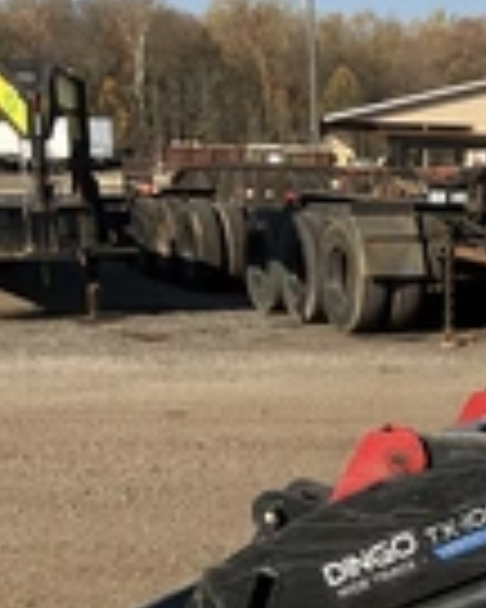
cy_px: 572
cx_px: 572
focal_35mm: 84
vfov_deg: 22.1
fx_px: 1510
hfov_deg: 17.5
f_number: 1.8
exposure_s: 1/1168
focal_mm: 3
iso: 25
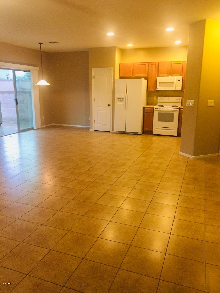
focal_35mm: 29
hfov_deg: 48.2
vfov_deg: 61.7
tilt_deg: -10.7
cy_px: 146
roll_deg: +0.4
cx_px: 110
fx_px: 246
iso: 160
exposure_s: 1/30
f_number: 2.2
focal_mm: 4.15
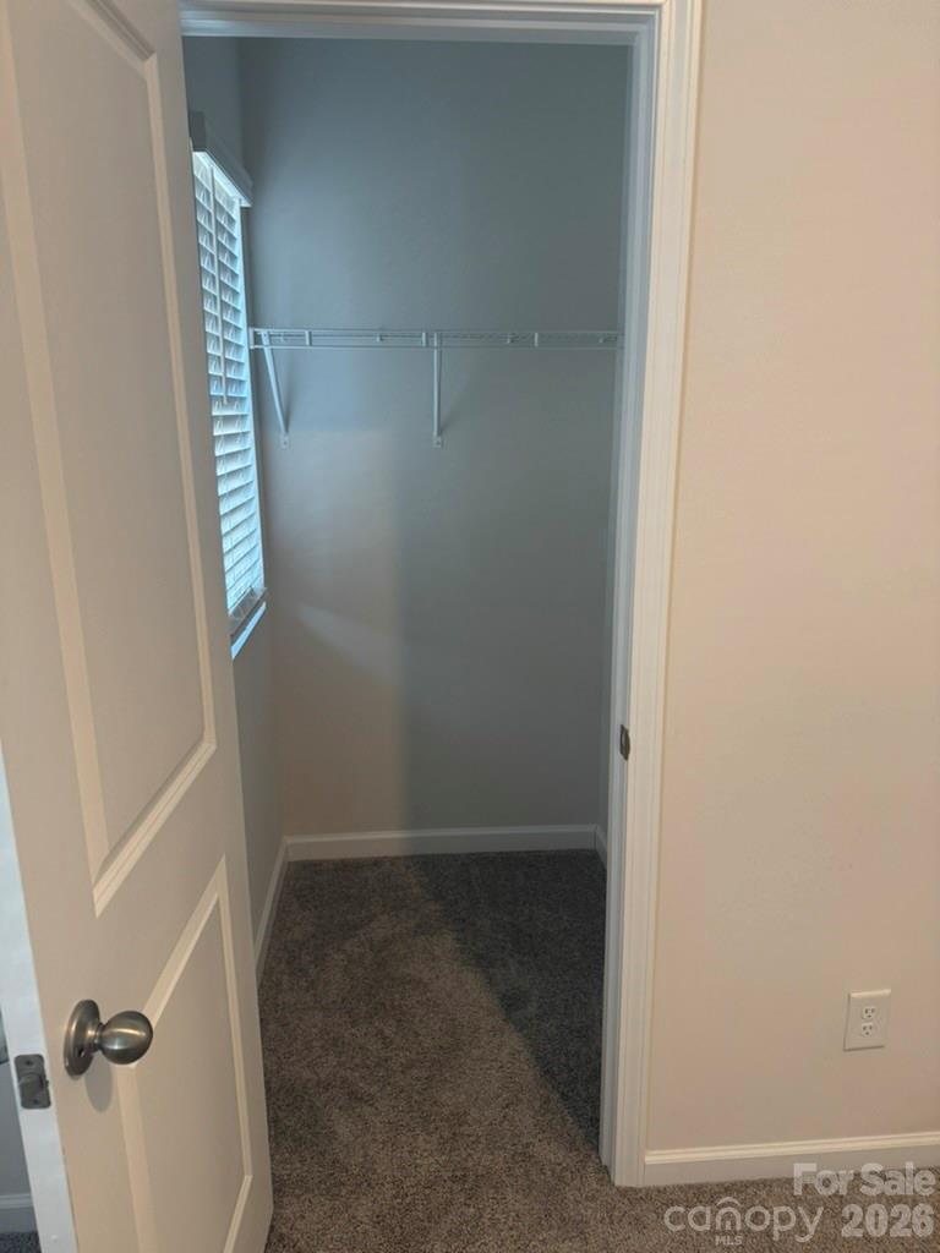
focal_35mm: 24
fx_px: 869
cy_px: 626
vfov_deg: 71.6
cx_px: 470
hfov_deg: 56.8
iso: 200
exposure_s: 1/60
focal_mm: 6.76
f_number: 1.78
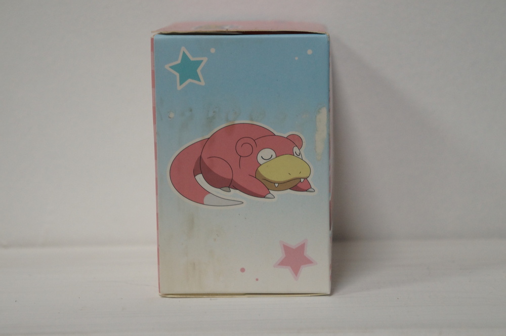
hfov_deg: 24.6
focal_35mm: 82
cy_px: 168
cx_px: 253
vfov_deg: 16.5
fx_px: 1158
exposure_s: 1/100
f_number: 5.6
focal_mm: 55
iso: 1600
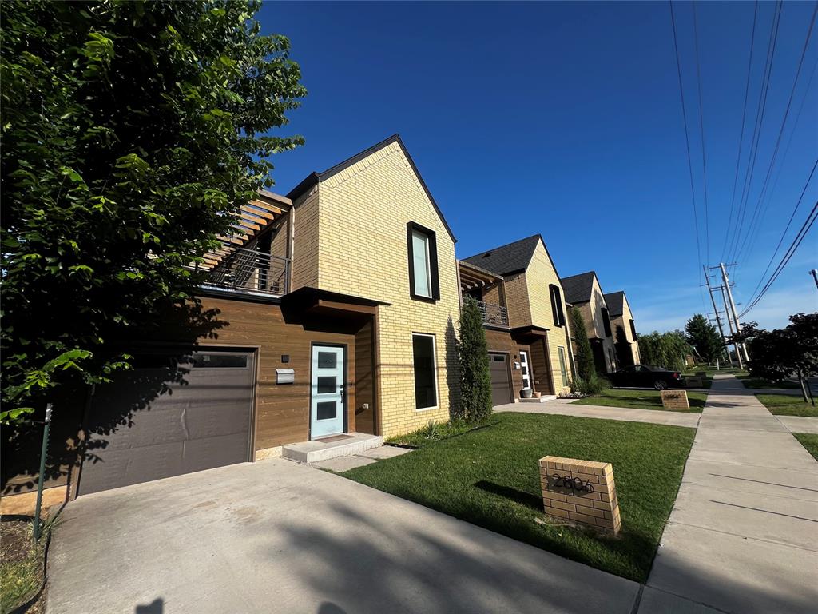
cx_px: 409
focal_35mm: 13
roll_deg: +2.9
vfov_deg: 89.9
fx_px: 307
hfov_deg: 106.2
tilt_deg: +12.6
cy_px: 307
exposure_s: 1/2320
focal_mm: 1.57
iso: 32
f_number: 1.8
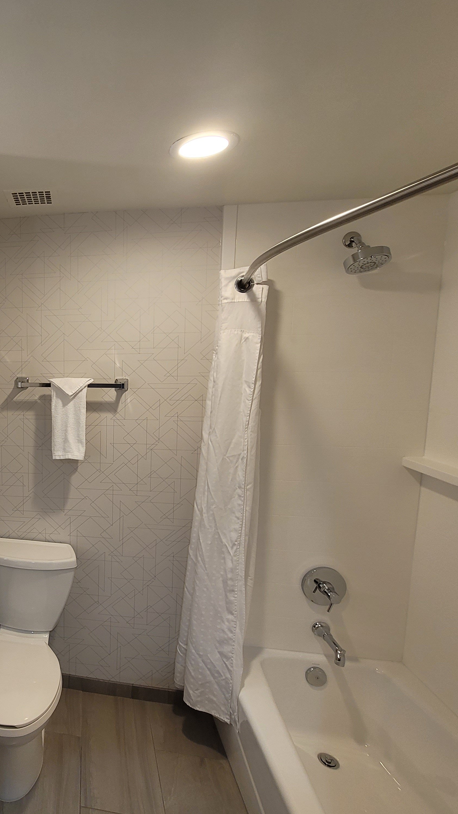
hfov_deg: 48.1
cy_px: 407
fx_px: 410
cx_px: -1
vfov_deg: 89.6
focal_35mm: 19
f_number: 2.2
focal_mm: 2.2
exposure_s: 1/60
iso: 100
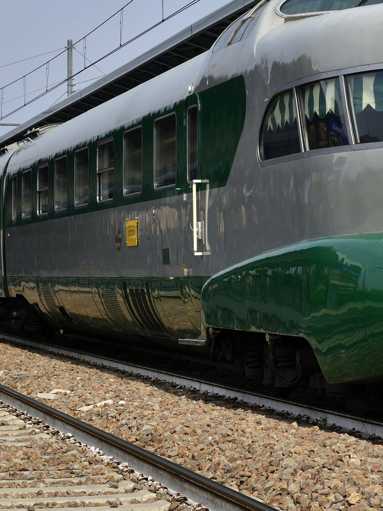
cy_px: 133
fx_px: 1947
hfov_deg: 11.2
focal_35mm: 132
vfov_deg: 14.9
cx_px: 279
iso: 100
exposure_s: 1/320
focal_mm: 38
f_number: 8
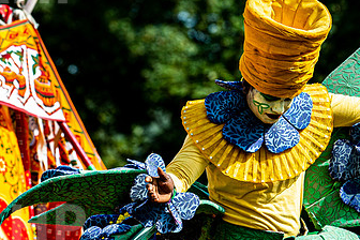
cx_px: 263
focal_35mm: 617
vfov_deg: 2.2
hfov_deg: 3.3
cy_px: 111
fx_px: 6170
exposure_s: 1/1000
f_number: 5
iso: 100
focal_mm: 200
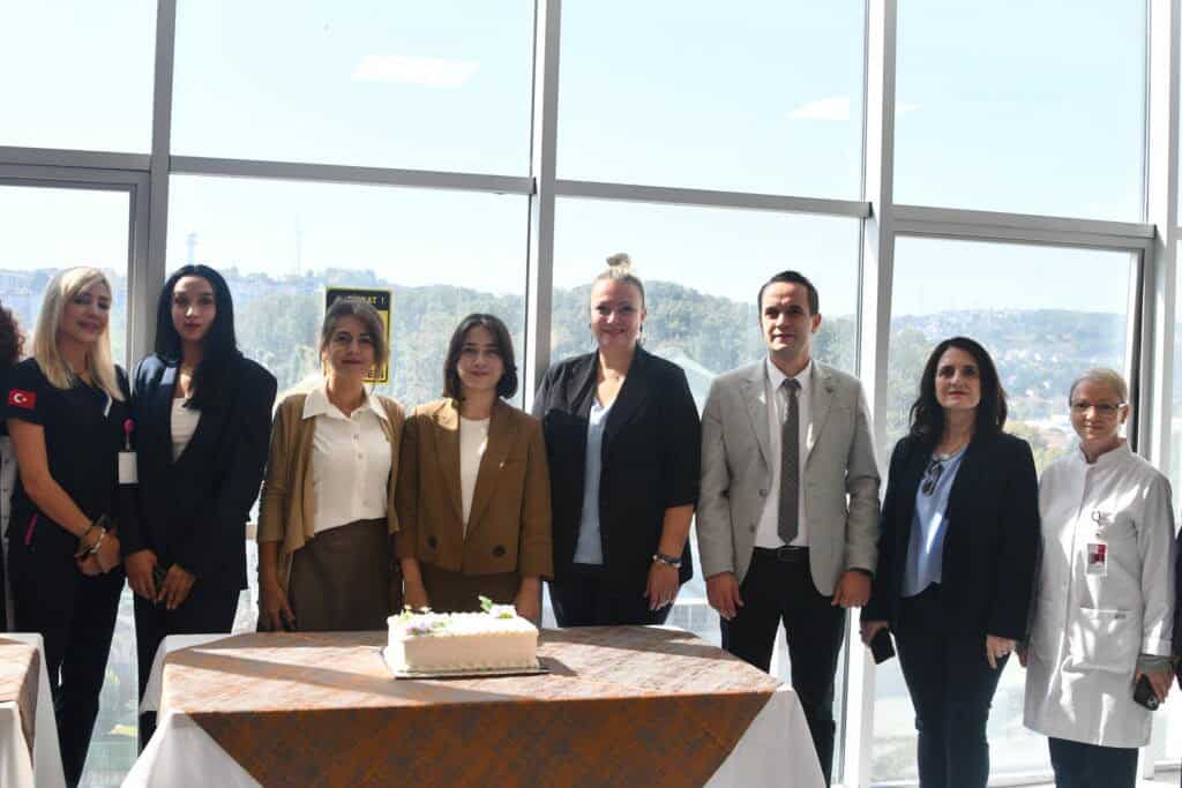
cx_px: 591
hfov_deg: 46.4
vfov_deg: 31.9
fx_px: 1379
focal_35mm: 42
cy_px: 394
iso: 800
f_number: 5.6
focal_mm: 28
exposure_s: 1/320
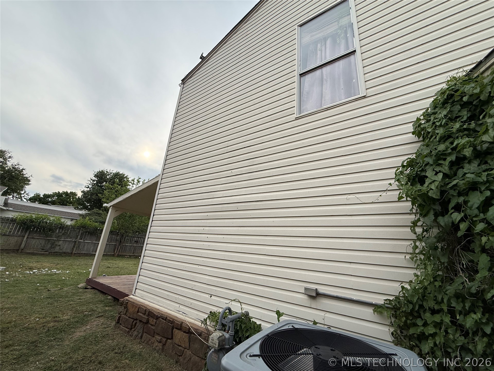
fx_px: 200
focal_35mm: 14
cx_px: 247
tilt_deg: +18.7
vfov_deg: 85.7
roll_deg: -5.6
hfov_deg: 102.1
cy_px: 186
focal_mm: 2.22
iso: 64
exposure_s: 1/1167
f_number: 2.2
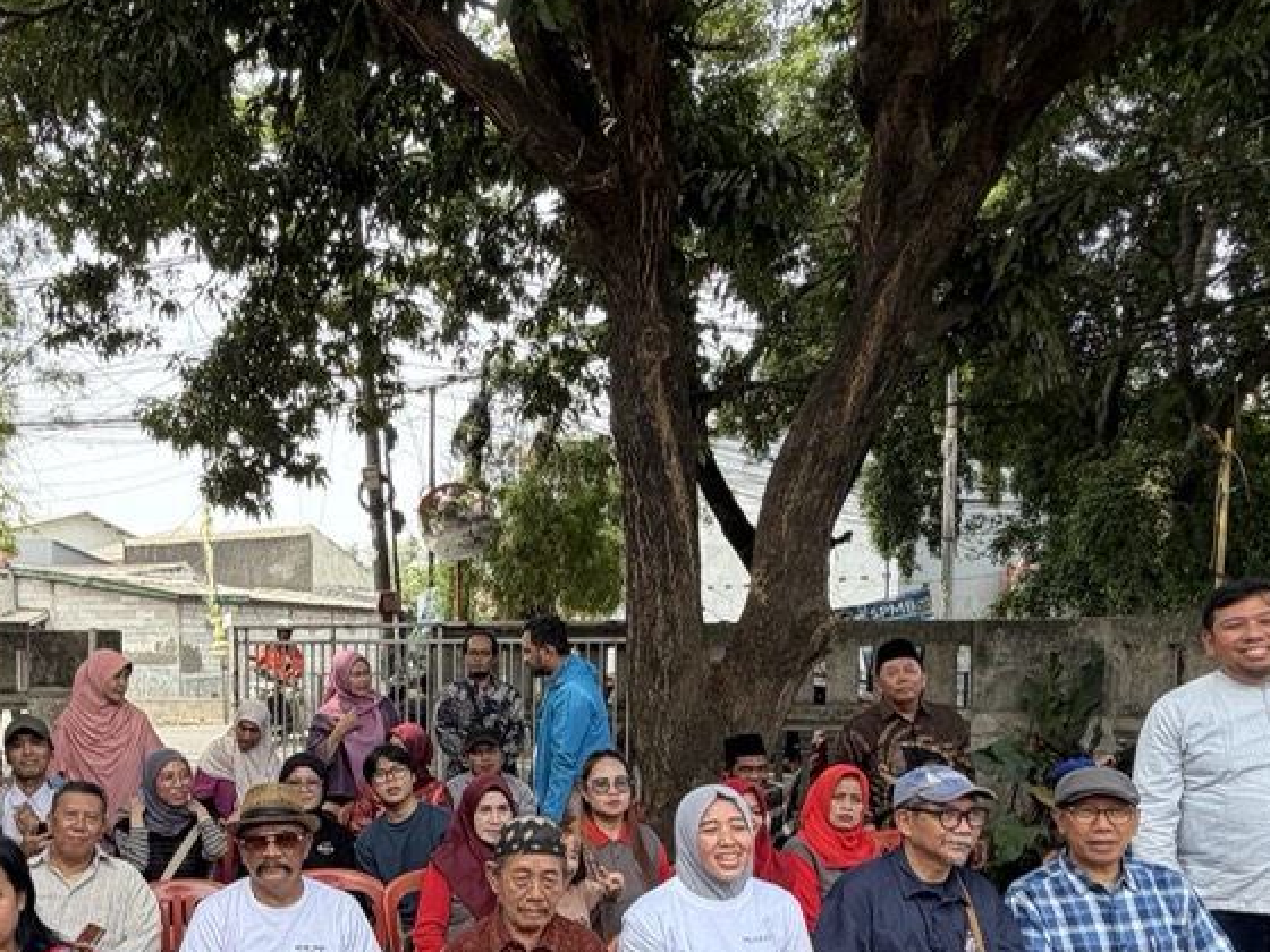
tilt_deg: -3.7
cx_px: 354
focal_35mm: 32
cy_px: 714
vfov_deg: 42.8
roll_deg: -0.3
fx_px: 1174
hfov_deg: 54.7
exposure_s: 1/222
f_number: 2.2
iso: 64
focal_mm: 2.22
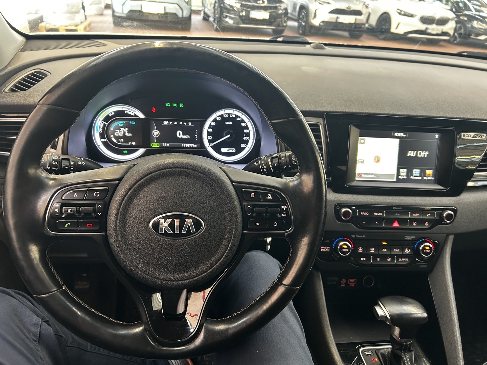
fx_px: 366
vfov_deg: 53.1
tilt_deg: -28.6
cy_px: 182
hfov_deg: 67.3
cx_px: 244
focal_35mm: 26
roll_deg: -4.8
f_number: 1.5
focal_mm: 5.7
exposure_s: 1/50
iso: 200
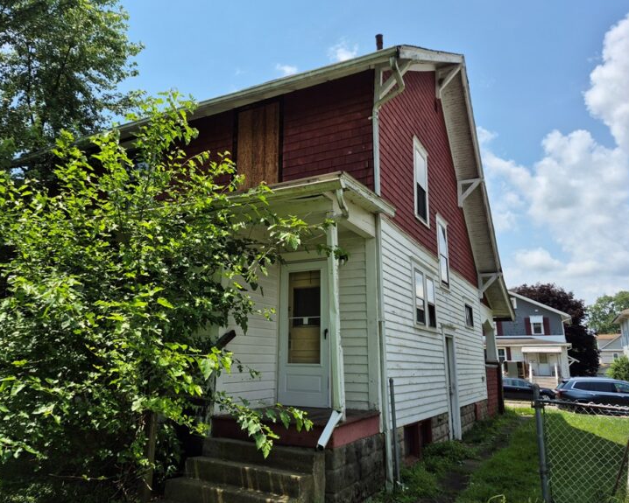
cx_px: 305
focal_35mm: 25
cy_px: 248
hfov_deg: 68.1
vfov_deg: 56.8
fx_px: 466
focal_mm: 5.4
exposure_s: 1/1844
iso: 25
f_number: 1.8
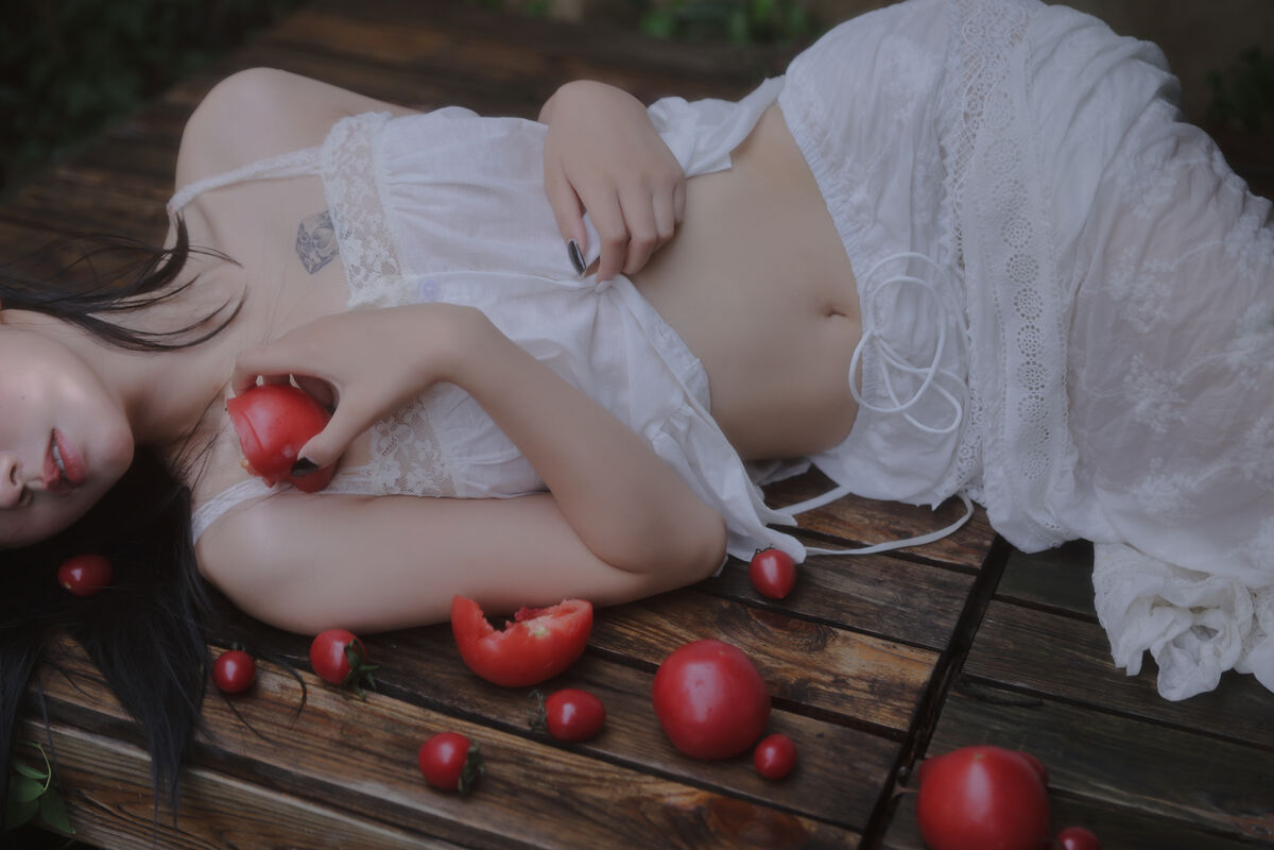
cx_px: 637
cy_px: 425
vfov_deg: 19.7
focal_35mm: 69
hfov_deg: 29.2
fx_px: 2442
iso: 100
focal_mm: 70
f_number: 2.8
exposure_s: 1/640
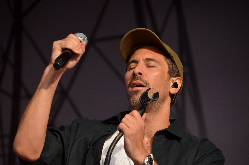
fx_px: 1915
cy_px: 82
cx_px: 124
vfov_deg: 4.9
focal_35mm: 278
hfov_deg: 7.4
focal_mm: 185
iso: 280
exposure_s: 1/640
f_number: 6.3
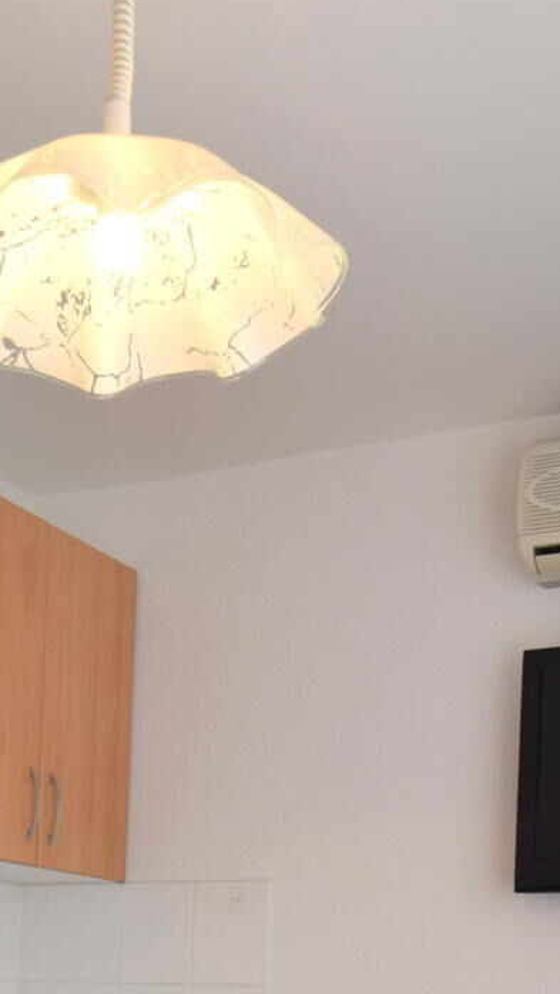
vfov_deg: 34.0
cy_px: 1062
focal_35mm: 54
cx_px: 125
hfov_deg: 22.0
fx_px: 1424
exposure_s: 1/100
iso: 400
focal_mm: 10
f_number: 5
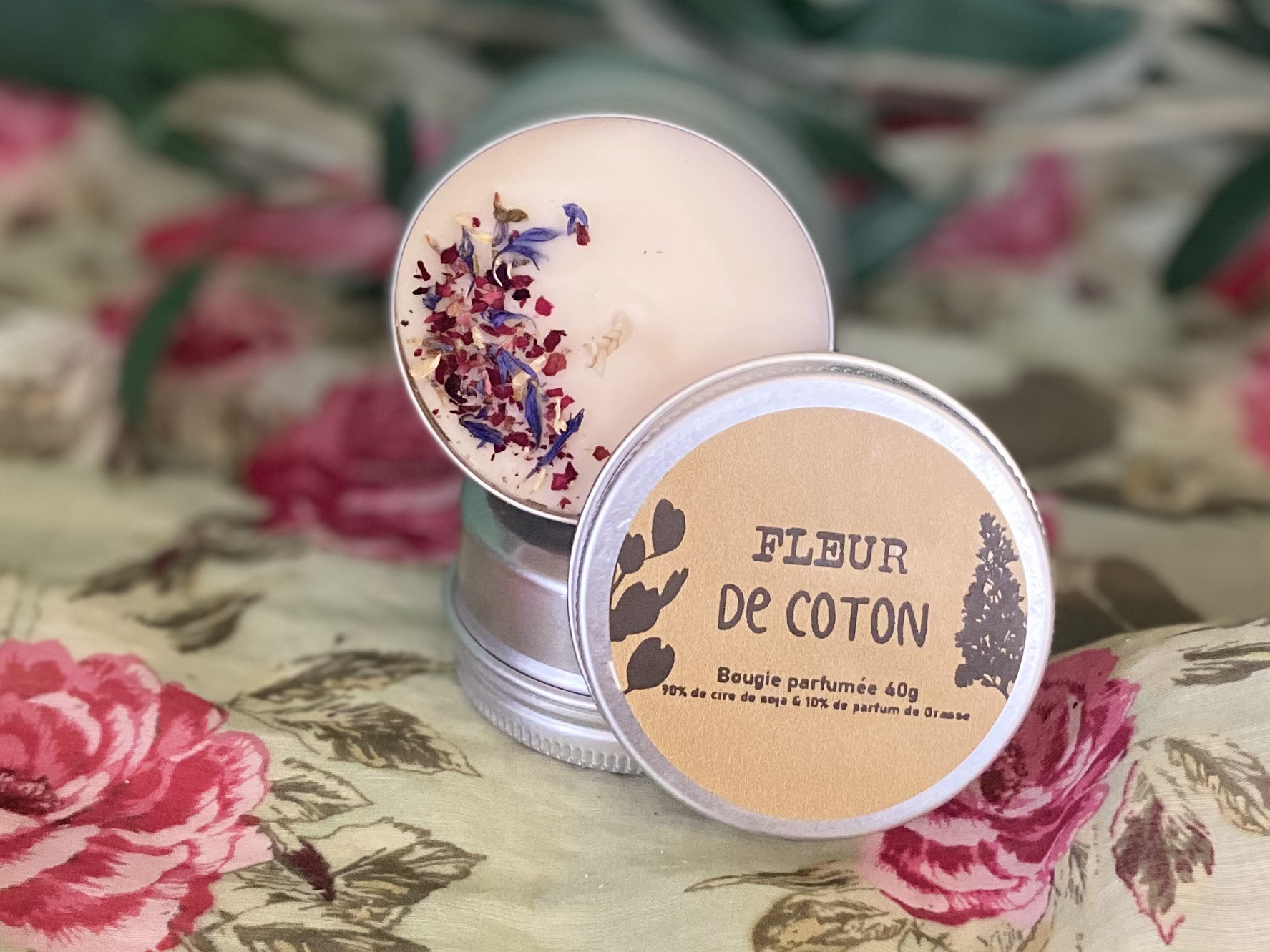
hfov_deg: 65.3
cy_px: 477
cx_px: 647
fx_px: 991
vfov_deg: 51.3
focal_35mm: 27
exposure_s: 1/41
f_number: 1.8
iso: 500
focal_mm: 4.25
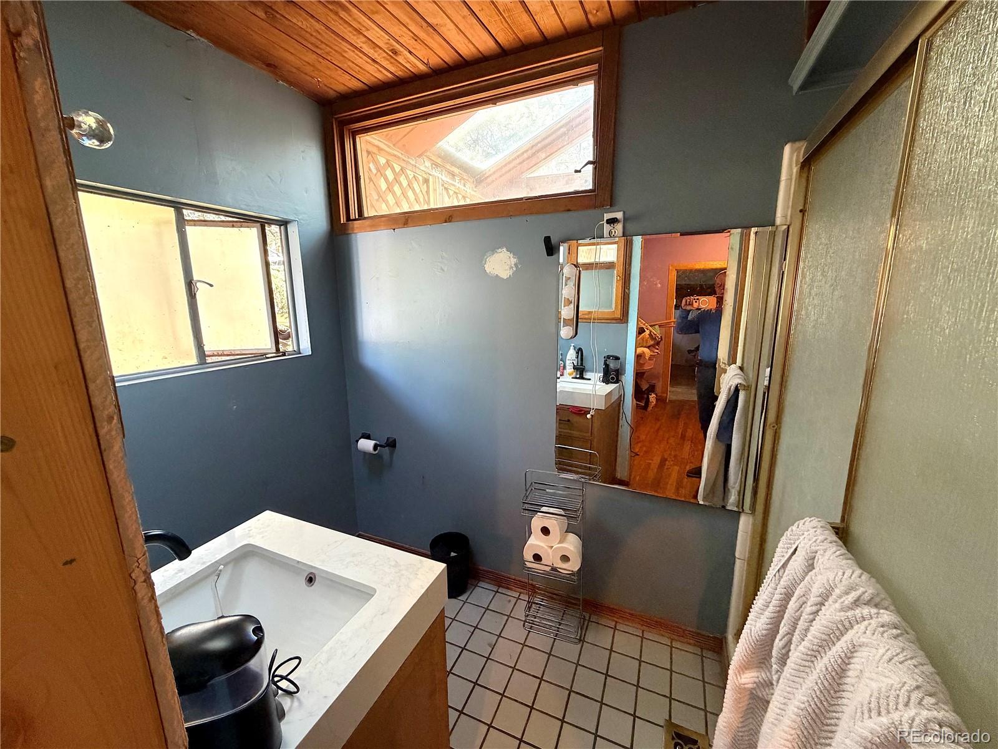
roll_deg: +0.5
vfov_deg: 85.7
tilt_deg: -10.3
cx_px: 499
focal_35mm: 14
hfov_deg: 102.1
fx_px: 404
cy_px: 374
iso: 500
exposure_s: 1/60
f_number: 2.2
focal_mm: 2.22
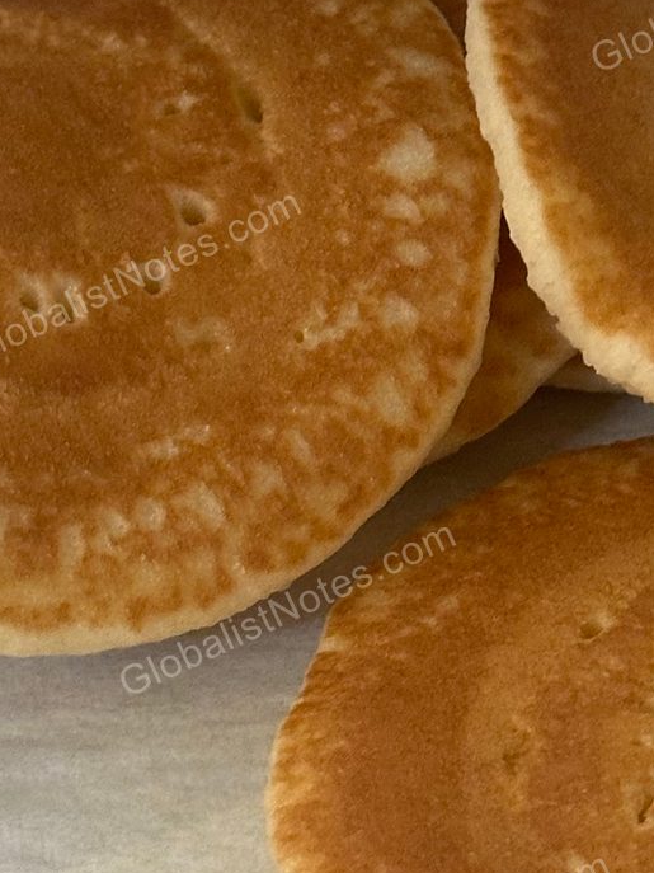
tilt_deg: -33.7
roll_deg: -1.9
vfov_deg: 13.2
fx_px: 3755
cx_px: 488
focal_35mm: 149
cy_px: 121
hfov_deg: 9.9
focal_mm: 6.86
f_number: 1.78
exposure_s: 1/40
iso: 320
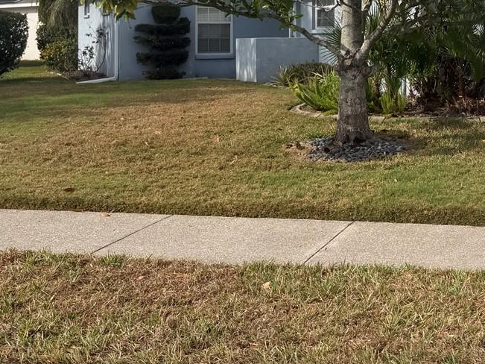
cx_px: 446
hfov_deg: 31.1
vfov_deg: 23.9
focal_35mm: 59
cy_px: 16
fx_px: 826
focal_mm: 6.76
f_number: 1.78
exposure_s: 1/6711
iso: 80
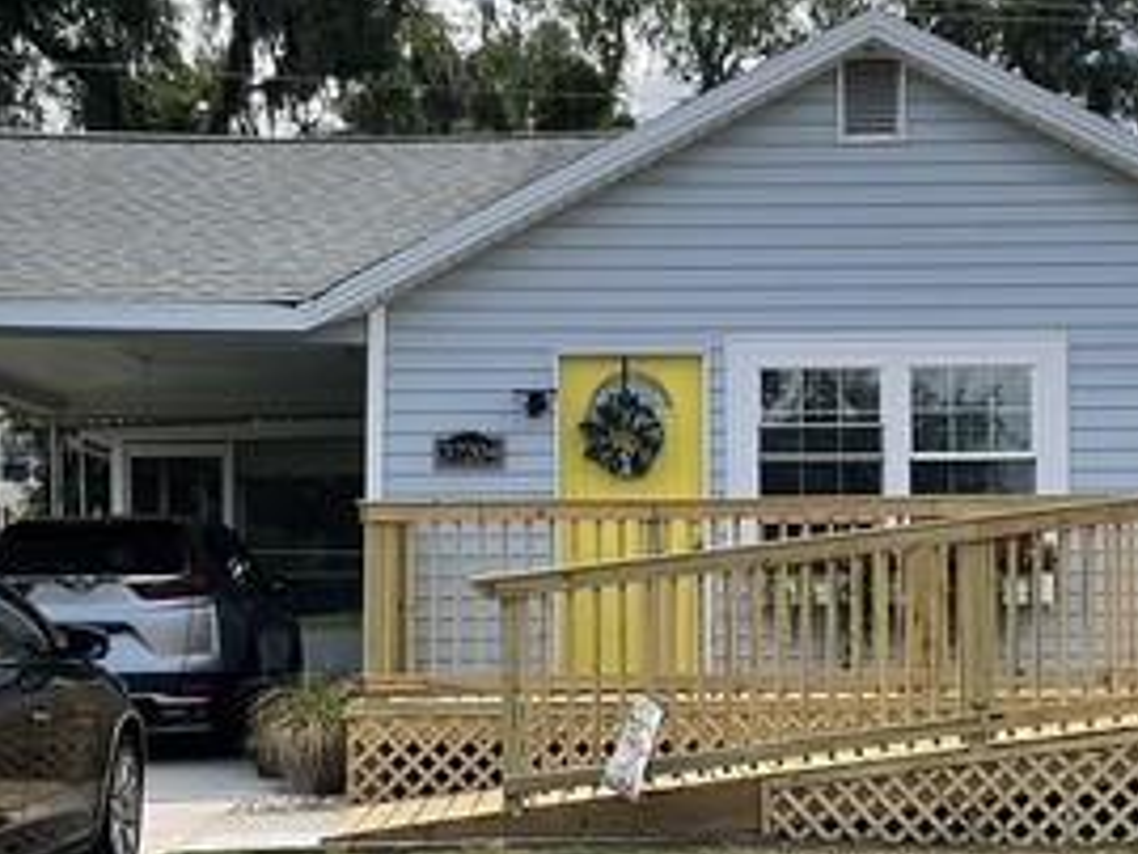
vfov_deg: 21.2
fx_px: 2269
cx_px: 664
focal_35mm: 69
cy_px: 592
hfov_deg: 28.1
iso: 16
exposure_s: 1/1144
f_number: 1.8
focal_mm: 3
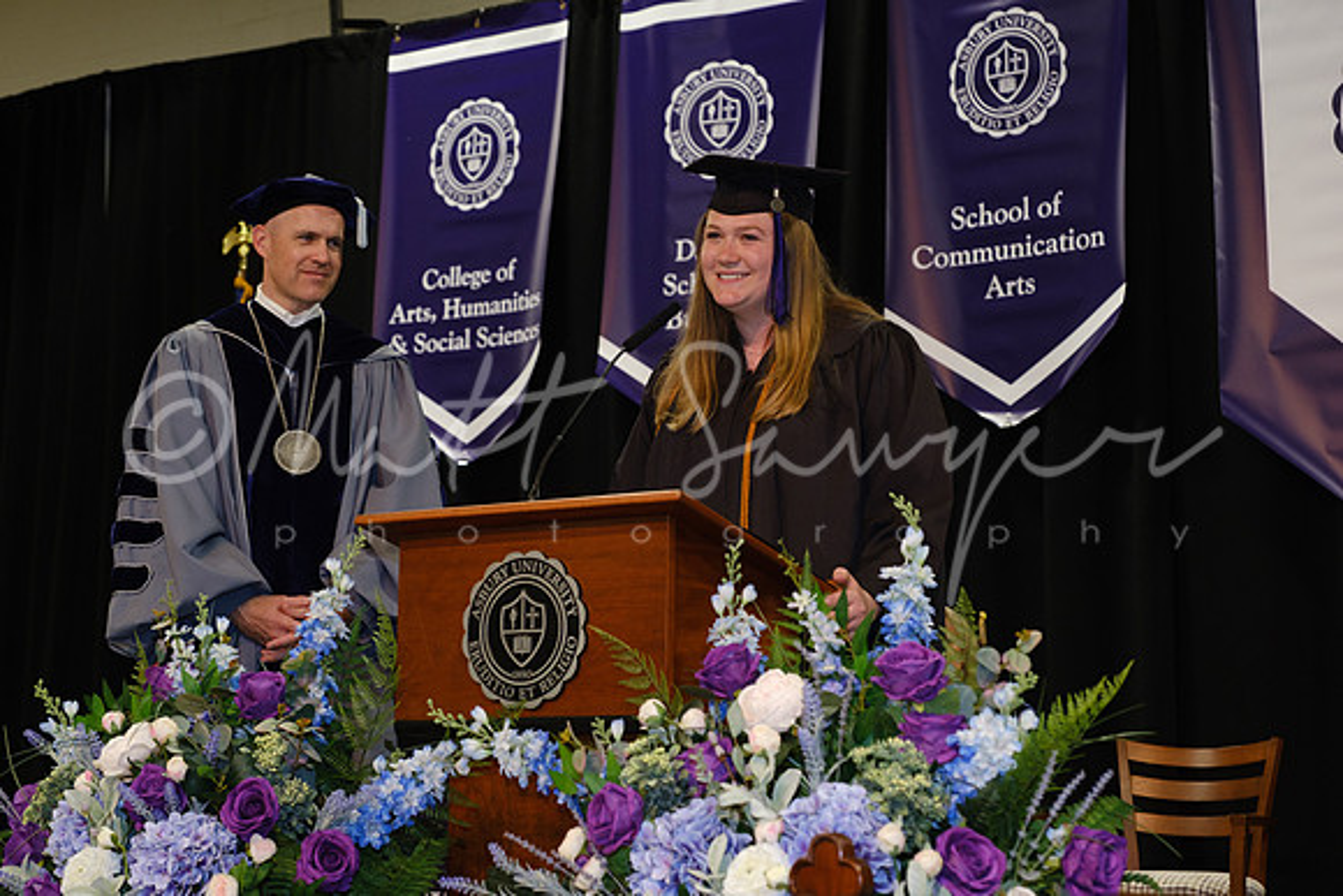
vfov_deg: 21.3
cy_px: 448
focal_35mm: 64
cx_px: 672
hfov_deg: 31.4
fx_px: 2388
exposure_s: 1/125
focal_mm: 42.7
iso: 1250
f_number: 4
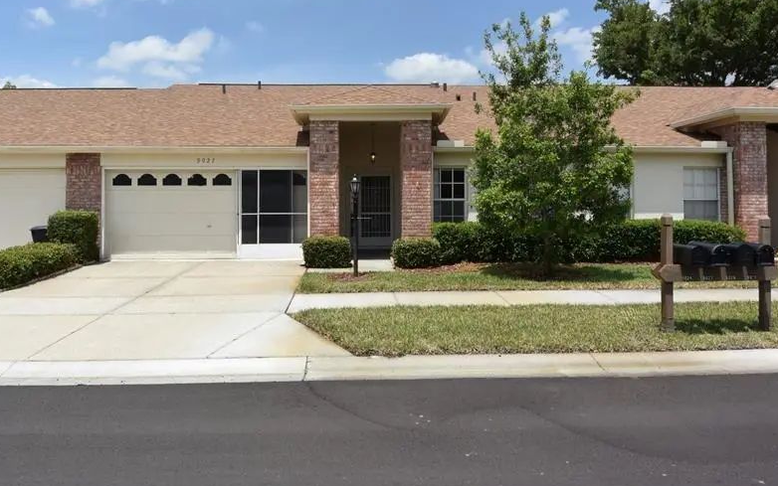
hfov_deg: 74.7
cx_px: 359
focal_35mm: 24
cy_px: 187
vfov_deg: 50.7
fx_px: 509
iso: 160
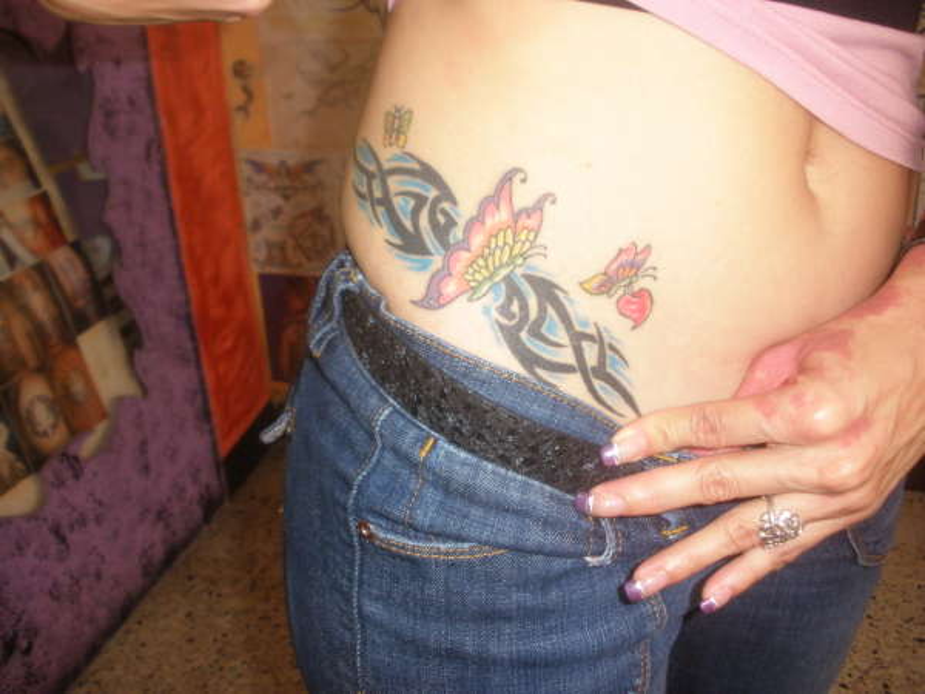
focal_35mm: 36
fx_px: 962
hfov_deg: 51.4
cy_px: 347
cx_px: 462
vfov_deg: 39.7
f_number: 3.5
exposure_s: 1/30
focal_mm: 6.3
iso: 160
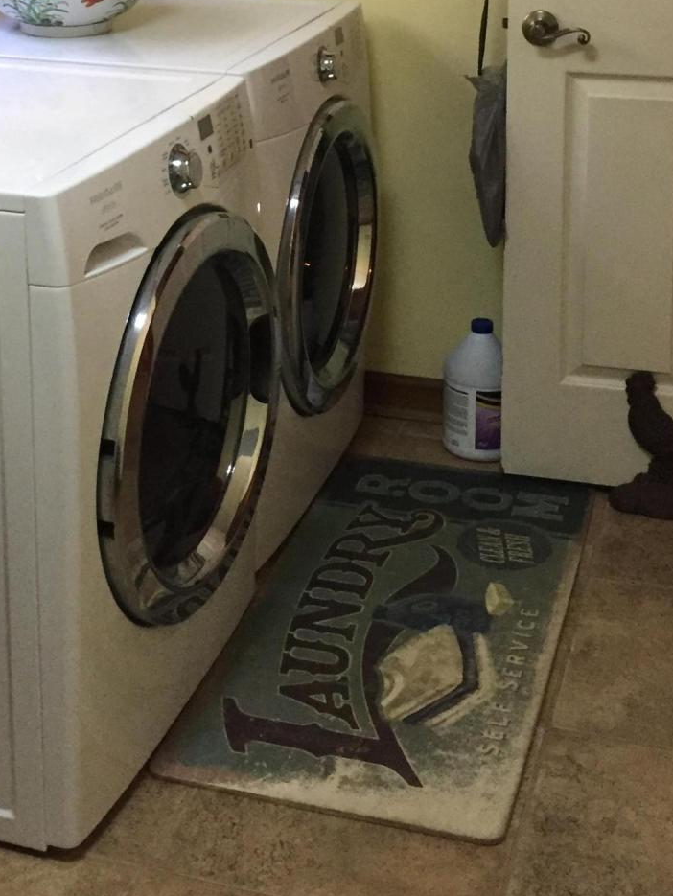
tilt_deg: -12.2
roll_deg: +0.7
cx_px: 294
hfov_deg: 23.7
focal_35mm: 62
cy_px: 32
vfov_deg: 29.4
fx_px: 1606
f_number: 2.2
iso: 200
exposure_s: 1/30
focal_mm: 4.15
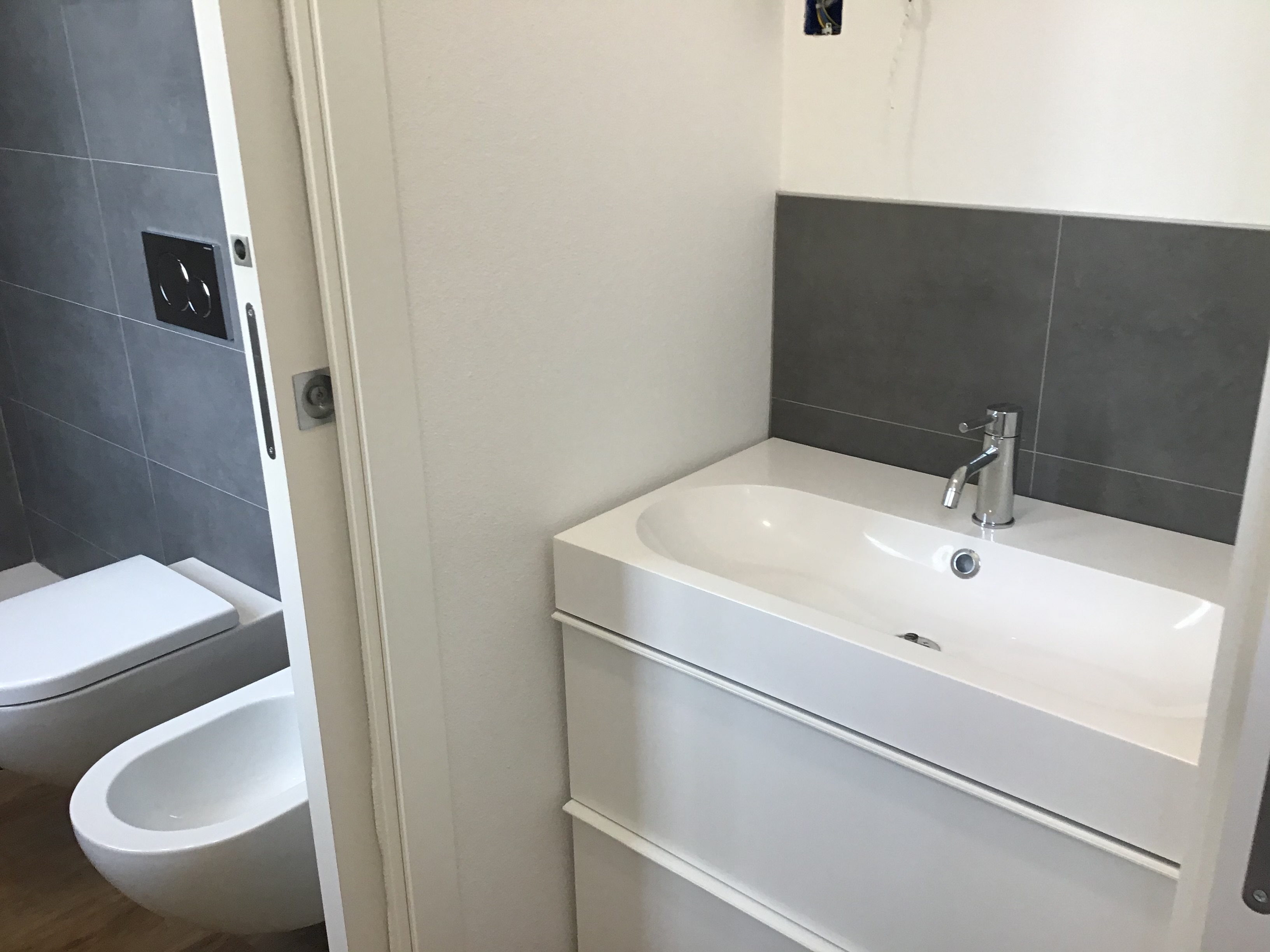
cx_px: 635
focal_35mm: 31
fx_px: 1137
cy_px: 476
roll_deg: +0.4
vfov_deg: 45.4
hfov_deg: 58.4
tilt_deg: -21.4
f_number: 2.4
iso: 25
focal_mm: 3.3
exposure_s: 1/33
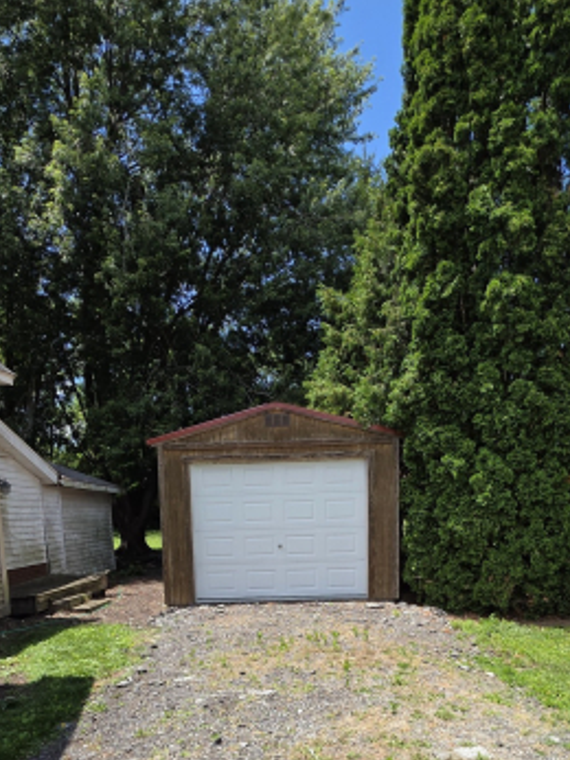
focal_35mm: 25
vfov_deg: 64.9
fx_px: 549
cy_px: 577
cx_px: 309
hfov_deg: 54.8
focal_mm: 2.2
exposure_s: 1/1410
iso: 40
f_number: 1.9
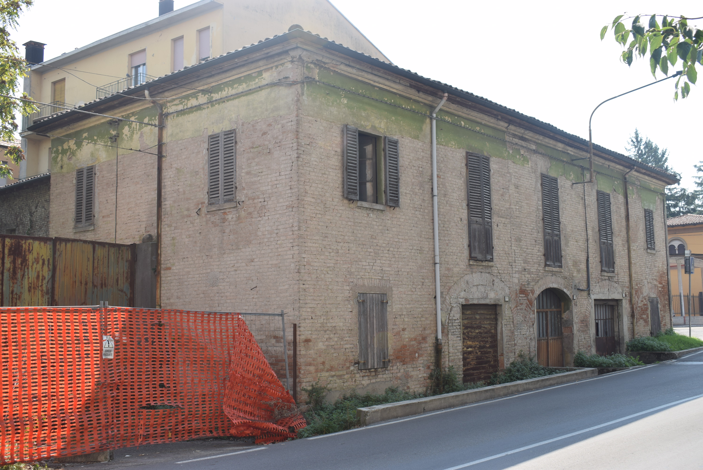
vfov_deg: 34.3
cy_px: 235
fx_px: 762
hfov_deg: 49.5
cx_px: 352
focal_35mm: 39
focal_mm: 26
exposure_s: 1/200
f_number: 8
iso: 100
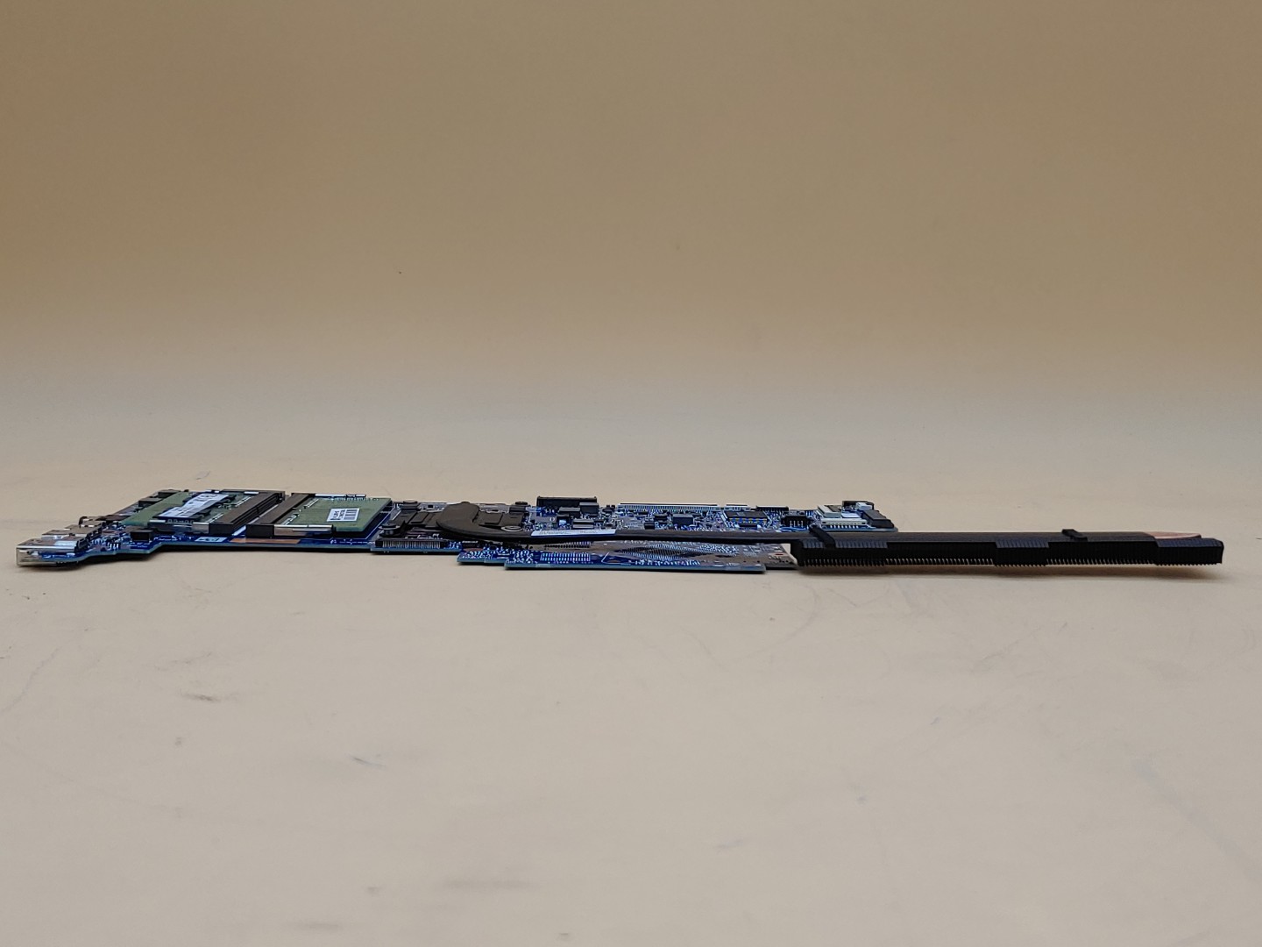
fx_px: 1495
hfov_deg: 45.8
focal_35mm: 41
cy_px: 474
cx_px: 631
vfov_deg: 35.1
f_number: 1.8
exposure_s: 1/178
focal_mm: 4.36
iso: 50
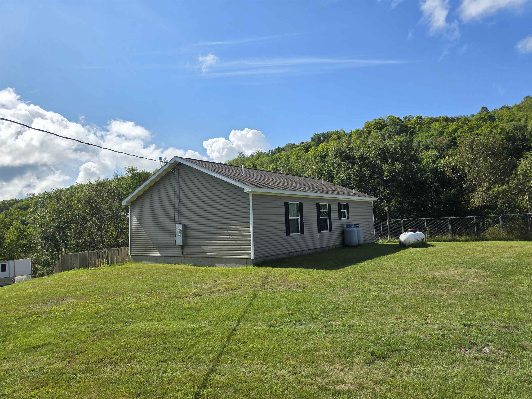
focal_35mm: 23
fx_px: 353
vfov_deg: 58.9
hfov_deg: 73.9
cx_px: 266
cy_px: 200
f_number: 1.7
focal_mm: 6.3
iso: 80
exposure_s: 1/5447
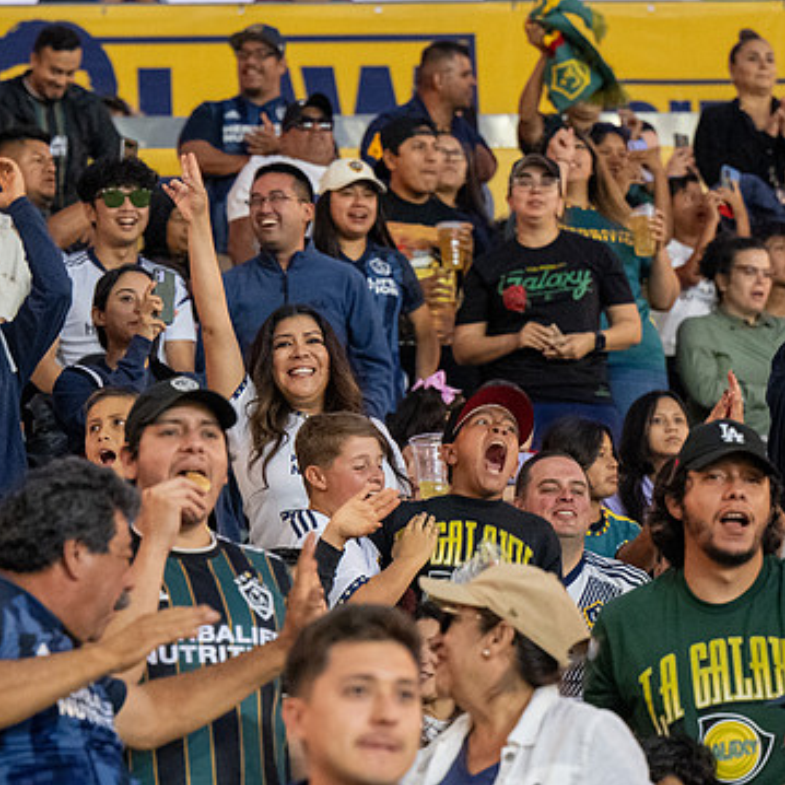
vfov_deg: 7.1
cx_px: 354
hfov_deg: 7.1
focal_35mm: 247
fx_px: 6337
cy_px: 402
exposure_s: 1/200
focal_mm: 120
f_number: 4
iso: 5600
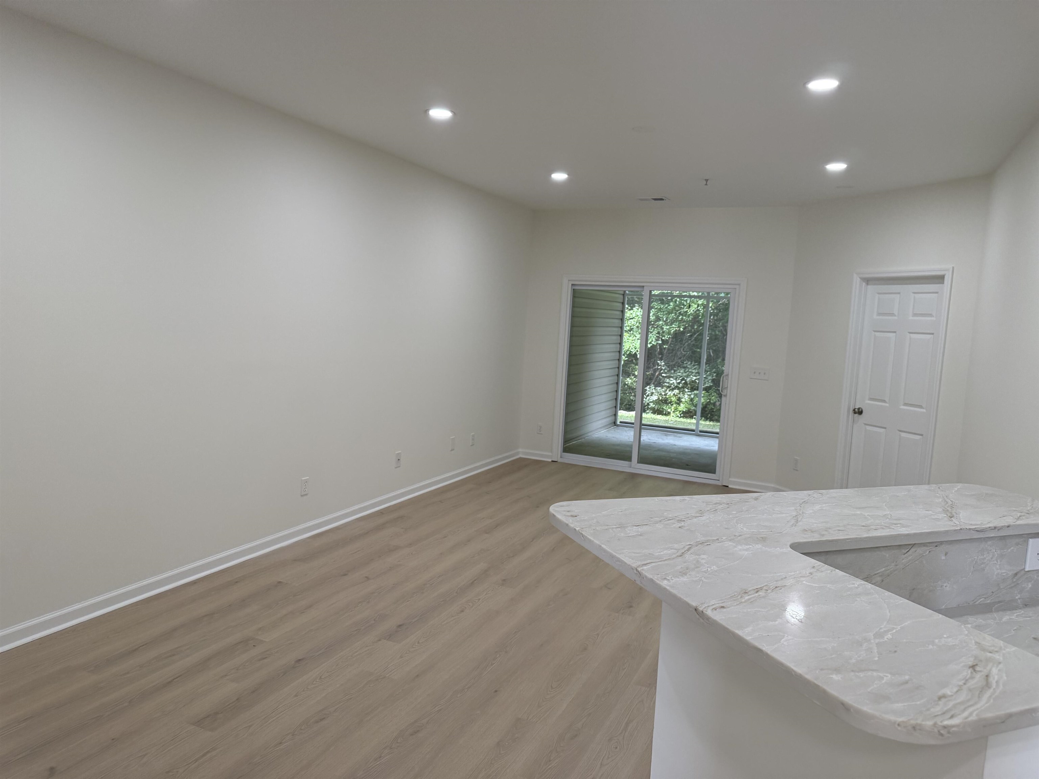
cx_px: 520
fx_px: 720
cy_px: 390
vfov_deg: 56.8
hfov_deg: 71.6
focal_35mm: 24
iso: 200
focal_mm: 6.76
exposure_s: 1/207
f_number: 1.78
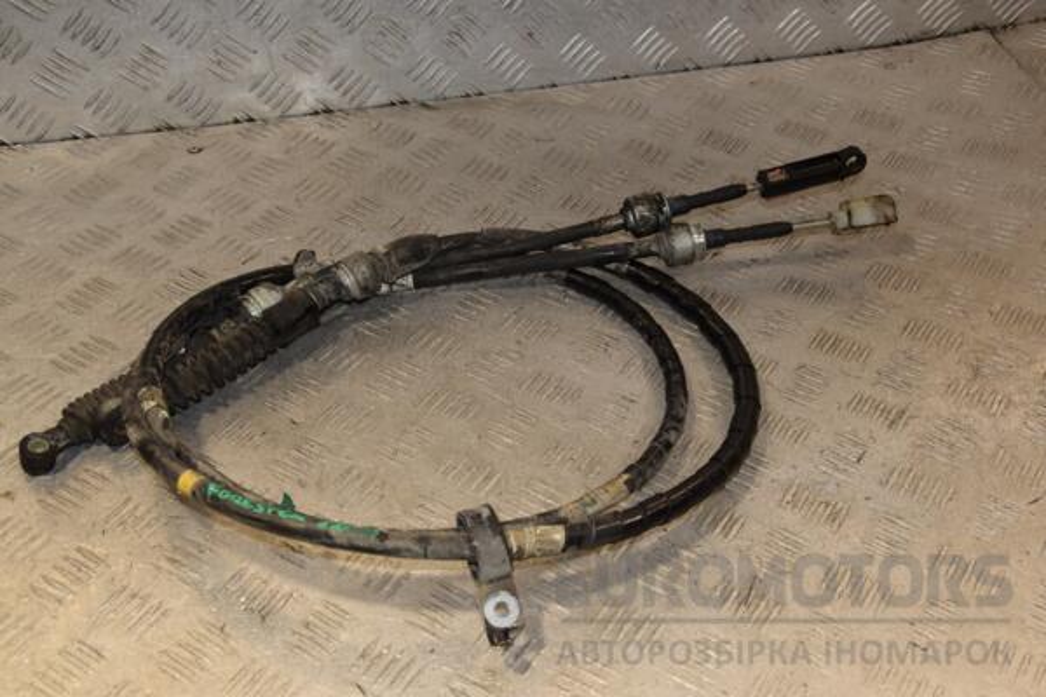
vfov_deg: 28.1
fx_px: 1395
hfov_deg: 41.1
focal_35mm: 48
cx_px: 523
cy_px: 348
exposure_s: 1/200
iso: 800
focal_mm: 32
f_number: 7.1
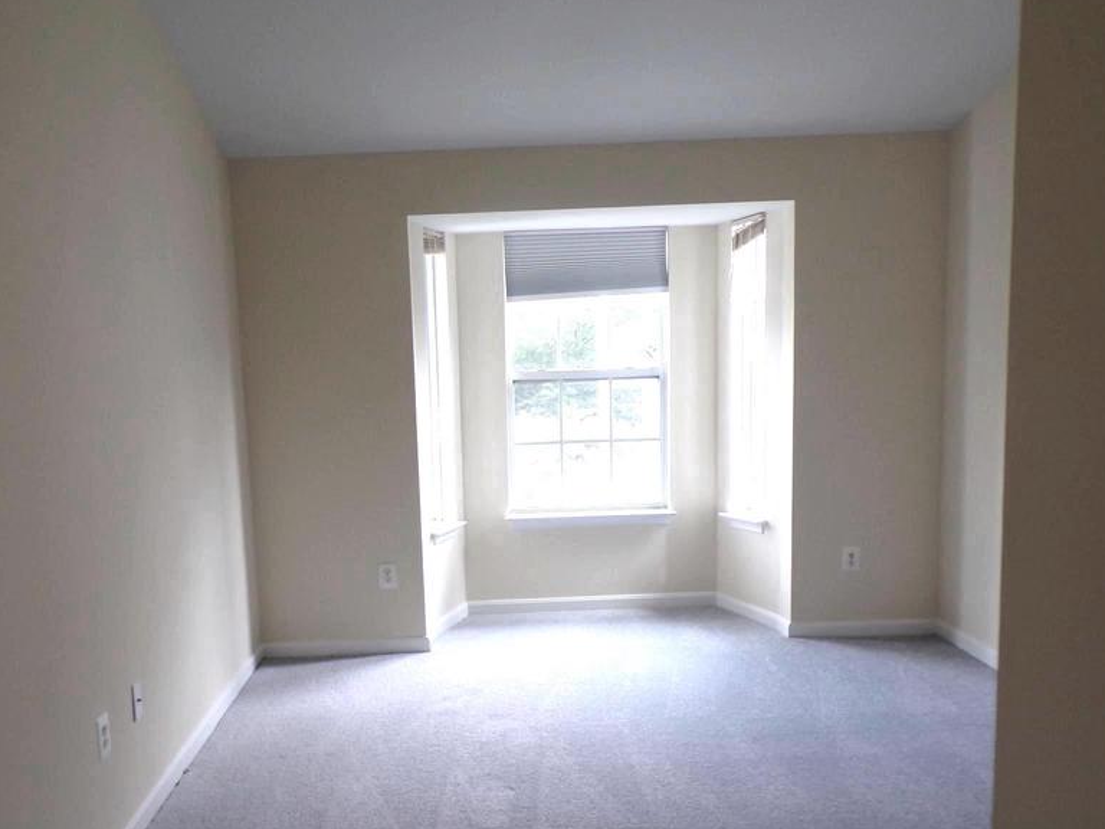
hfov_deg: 56.5
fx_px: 1021
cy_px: 488
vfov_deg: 44.0
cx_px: 458
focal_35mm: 32
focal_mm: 4.3
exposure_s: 1/58
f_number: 3
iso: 100
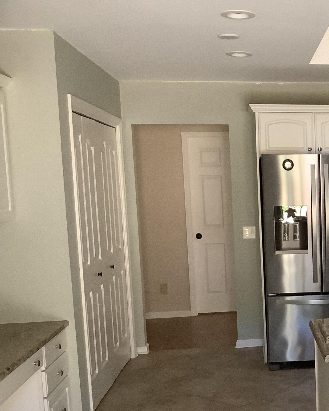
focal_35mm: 52
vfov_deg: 35.7
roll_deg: +1.7
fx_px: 633
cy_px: 264
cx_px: 353
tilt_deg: -8.2
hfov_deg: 27.0
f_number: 2.4
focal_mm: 3.3
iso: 200
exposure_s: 1/60
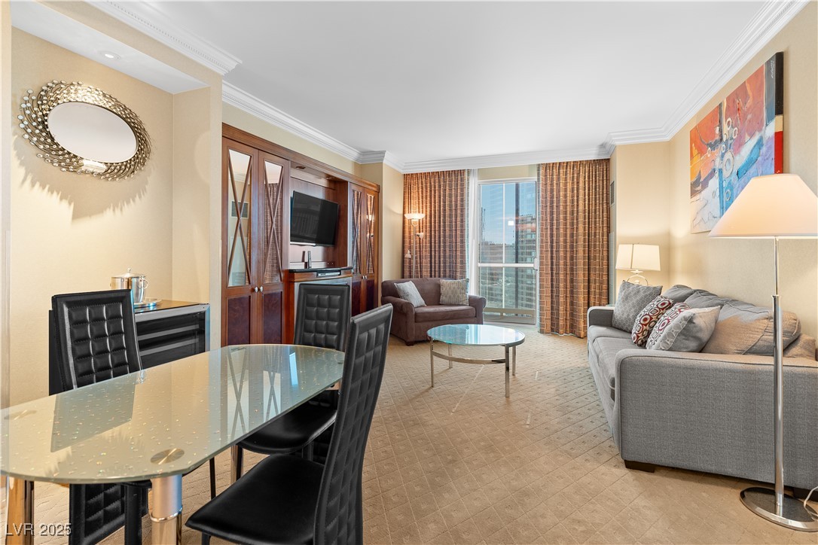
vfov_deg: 73.7
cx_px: 409
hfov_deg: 96.7
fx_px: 364
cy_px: 272
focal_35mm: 16
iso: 640
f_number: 4.5
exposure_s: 1/3
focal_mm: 16
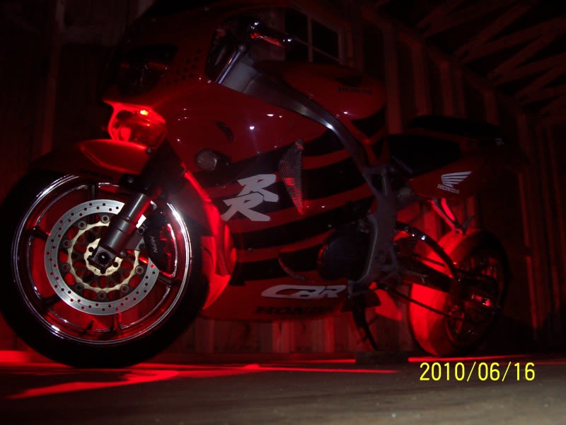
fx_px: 605
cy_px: 212
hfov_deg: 50.1
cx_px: 283
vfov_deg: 38.7
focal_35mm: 37
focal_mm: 5.6
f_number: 2.8
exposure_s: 1/2
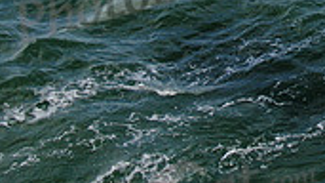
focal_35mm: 177
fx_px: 1525
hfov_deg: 11.8
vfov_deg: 6.7
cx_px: 428
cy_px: -153
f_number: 3.8
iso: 100
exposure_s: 1/640
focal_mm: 8.6
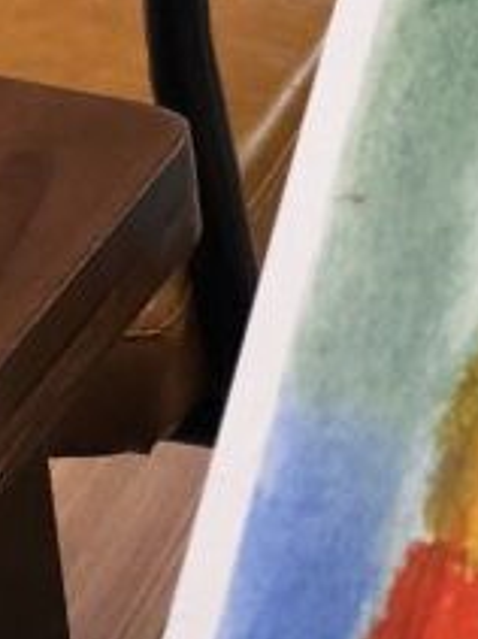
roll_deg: -0.4
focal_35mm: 133
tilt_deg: -23.0
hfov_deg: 10.4
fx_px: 2451
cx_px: 908
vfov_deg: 13.7
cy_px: -391
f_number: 1.8
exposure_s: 1/30
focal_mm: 3.99
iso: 32
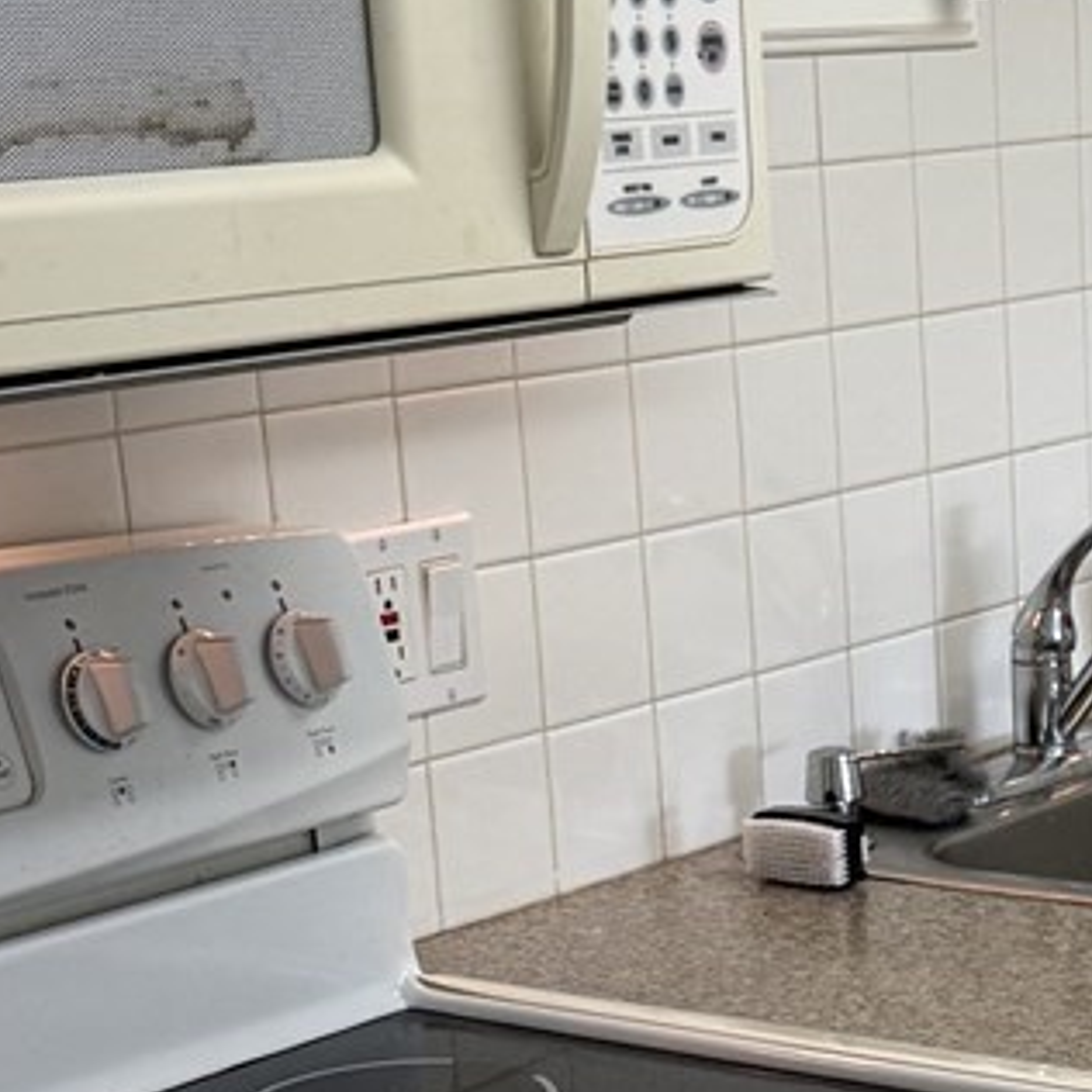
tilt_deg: -19.5
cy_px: 1192
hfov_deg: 16.3
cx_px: 1237
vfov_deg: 16.4
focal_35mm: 103
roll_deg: +1.4
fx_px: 3676
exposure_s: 1/120
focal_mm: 6.76
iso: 200
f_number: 1.78
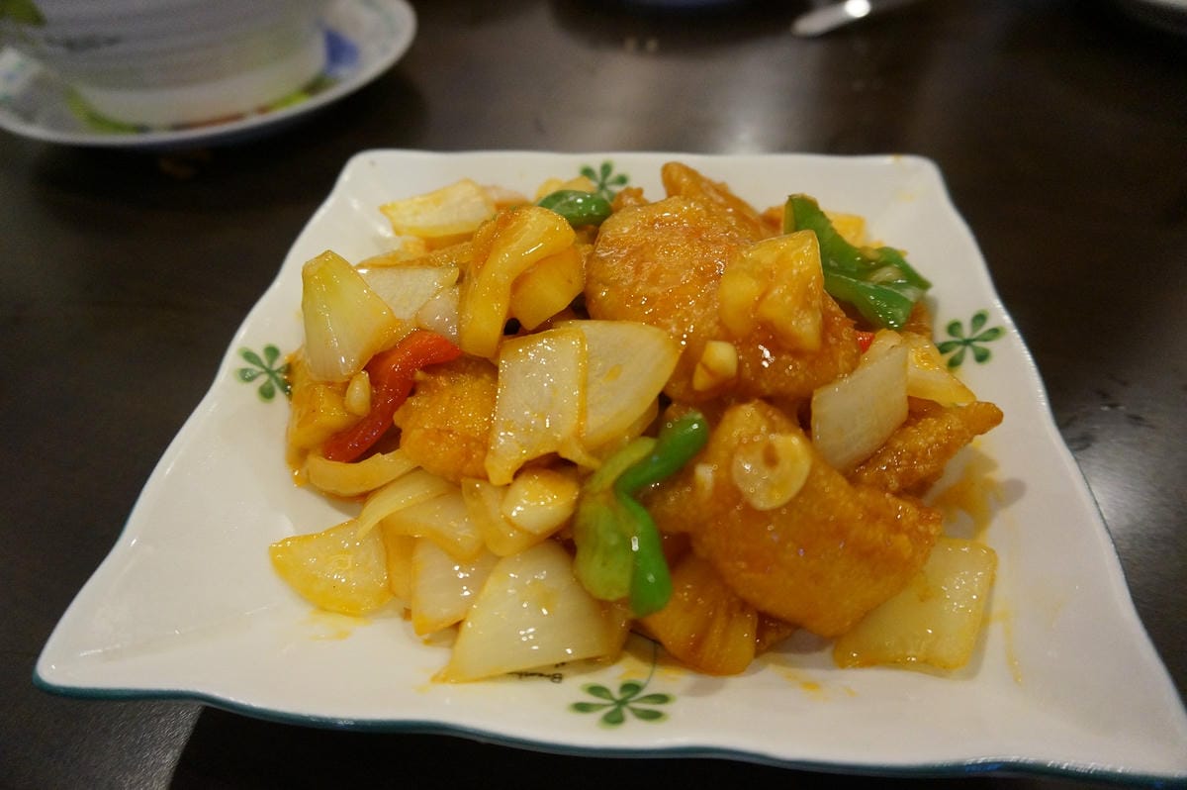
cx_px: 594
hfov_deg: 73.8
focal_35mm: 24
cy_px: 395
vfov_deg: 53.1
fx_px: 791
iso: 2000
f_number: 4
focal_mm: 16
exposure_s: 1/160
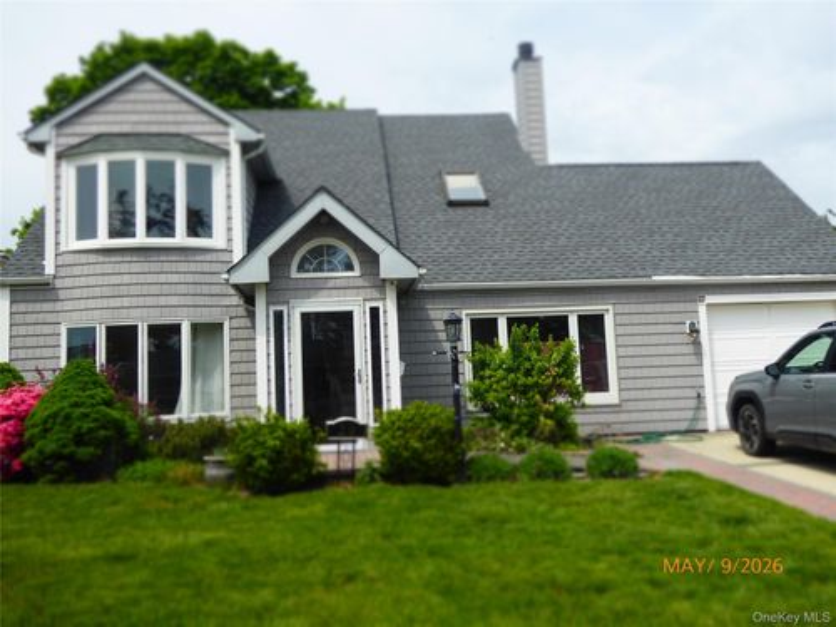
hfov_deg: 55.4
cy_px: 314
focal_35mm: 33
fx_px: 797
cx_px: 418
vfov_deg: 42.9
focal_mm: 5.8
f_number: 3.6
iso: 80
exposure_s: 1/800
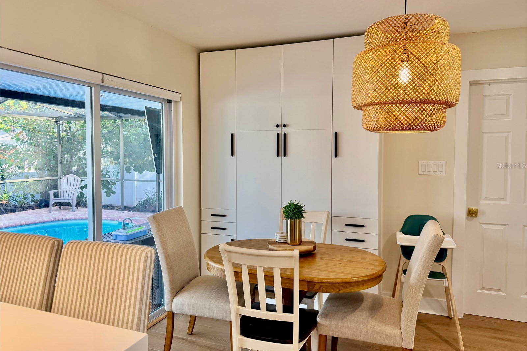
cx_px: 264
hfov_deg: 71.5
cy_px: 165
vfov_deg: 51.2
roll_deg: -0.7
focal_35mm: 25
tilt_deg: -2.3
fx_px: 366
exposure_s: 1/120
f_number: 1.78
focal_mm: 6.76
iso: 100
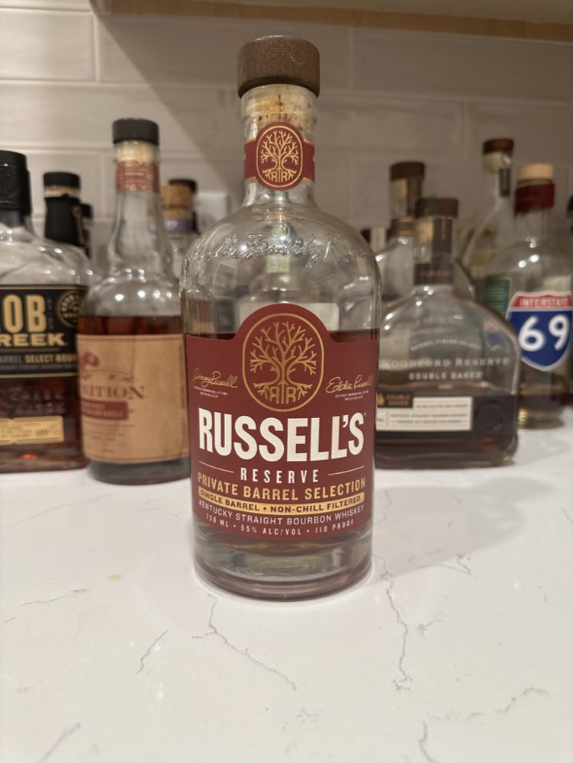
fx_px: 529
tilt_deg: -7.5
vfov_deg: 71.6
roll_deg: +0.0
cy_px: 382
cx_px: 286
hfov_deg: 56.9
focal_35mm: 24
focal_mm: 6.86
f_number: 1.78
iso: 250
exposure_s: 1/60
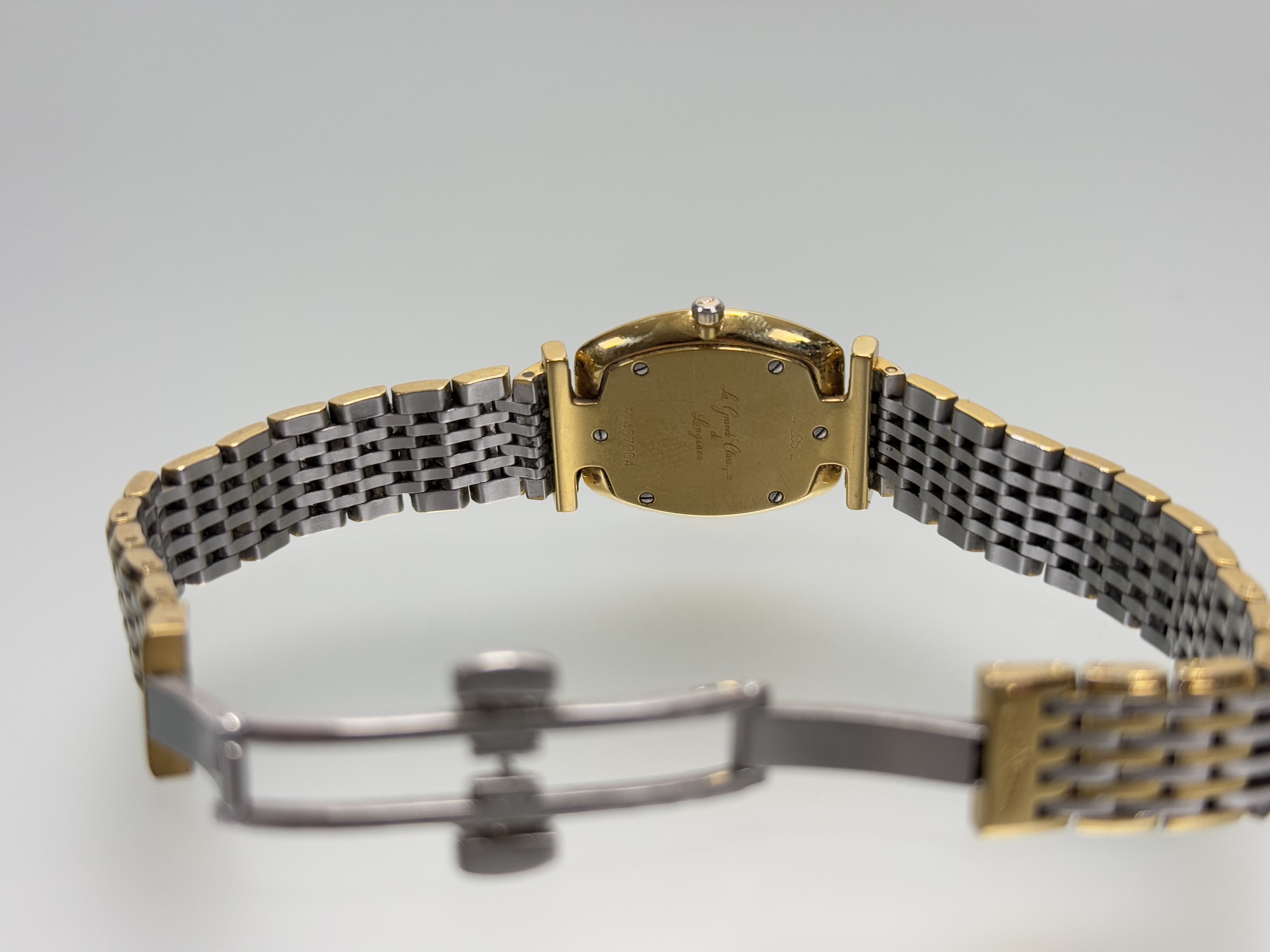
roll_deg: +0.9
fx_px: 1761
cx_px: 635
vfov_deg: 30.3
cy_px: 476
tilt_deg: -18.7
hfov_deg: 39.7
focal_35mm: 48
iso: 100
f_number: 1.78
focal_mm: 6.76
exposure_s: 1/100
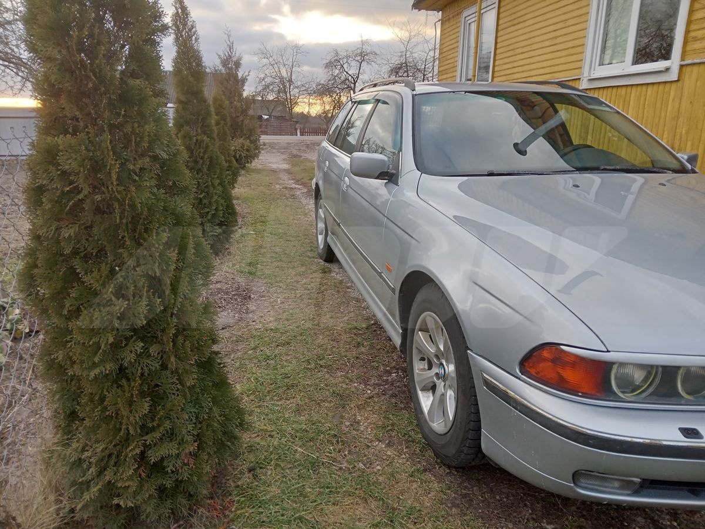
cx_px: 352
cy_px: 264
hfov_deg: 69.4
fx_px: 509
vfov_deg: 54.9
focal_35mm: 25
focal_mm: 3.38
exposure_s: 1/111
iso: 125
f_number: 2.8
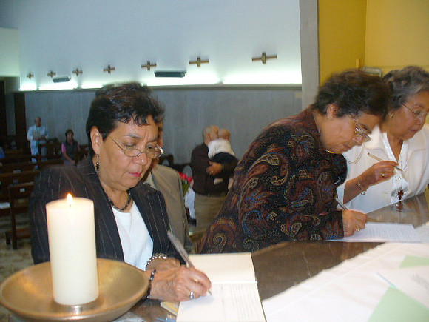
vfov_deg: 38.7
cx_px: 214
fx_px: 459
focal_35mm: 37
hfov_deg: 50.1
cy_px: 161
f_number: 2.8
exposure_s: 1/10
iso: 100
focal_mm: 6.1
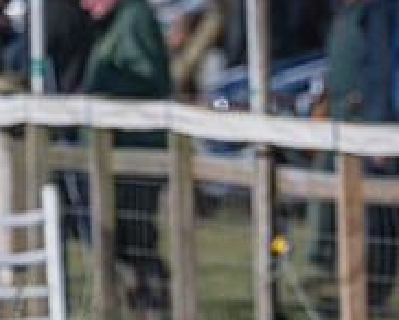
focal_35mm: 2451
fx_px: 28975
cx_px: -71
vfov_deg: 0.6
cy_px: 212
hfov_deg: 0.8
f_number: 5
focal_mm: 400
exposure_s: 1/4000
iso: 400
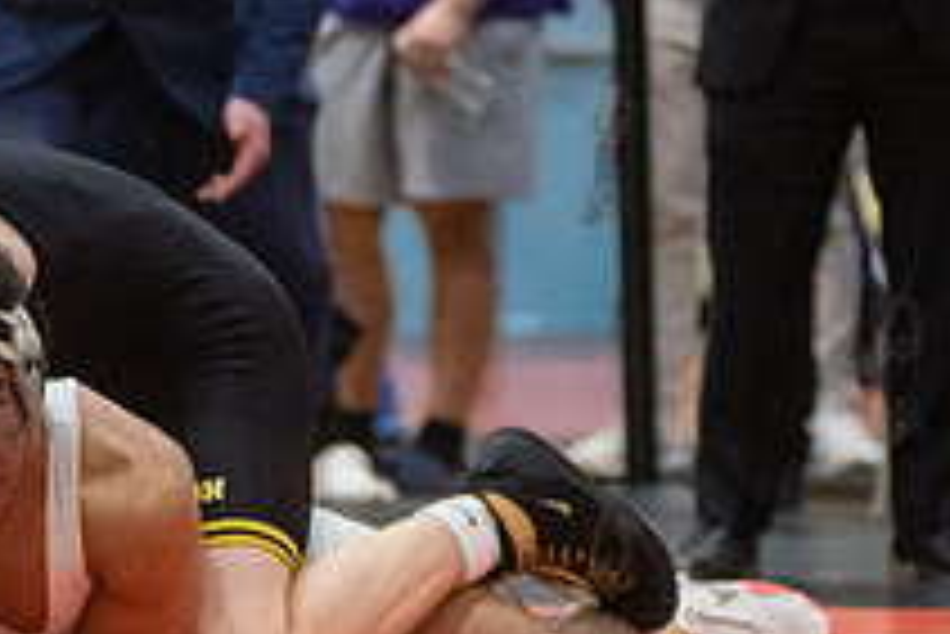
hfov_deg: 7.1
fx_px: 7631
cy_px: 483
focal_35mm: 289
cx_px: -43
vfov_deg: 4.8
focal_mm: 92
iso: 8000
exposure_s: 1/500
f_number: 3.2
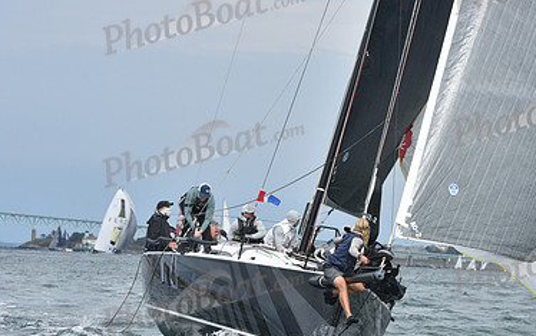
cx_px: 380
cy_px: 205
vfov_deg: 5.5
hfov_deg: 8.8
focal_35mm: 237
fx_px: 3463
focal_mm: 150
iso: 320
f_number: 9
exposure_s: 1/1000
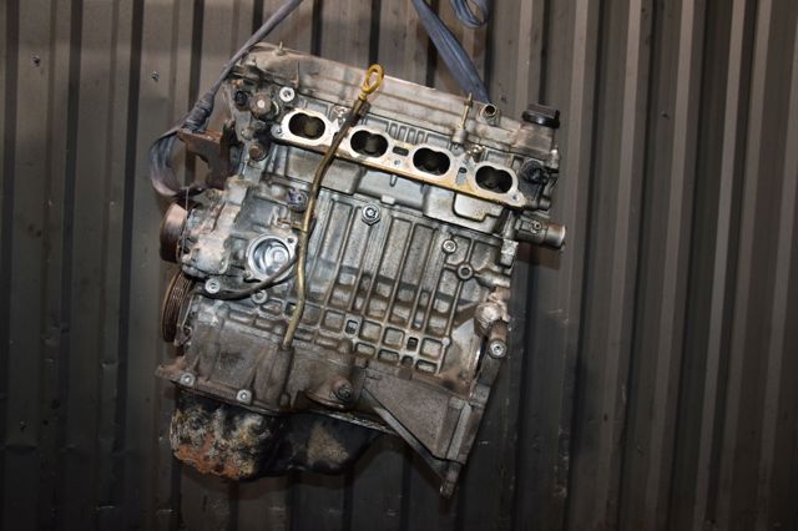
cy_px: 266
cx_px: 399
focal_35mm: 32
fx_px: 698
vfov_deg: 41.7
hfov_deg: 59.5
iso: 800
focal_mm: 21
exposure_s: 1/60
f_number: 5
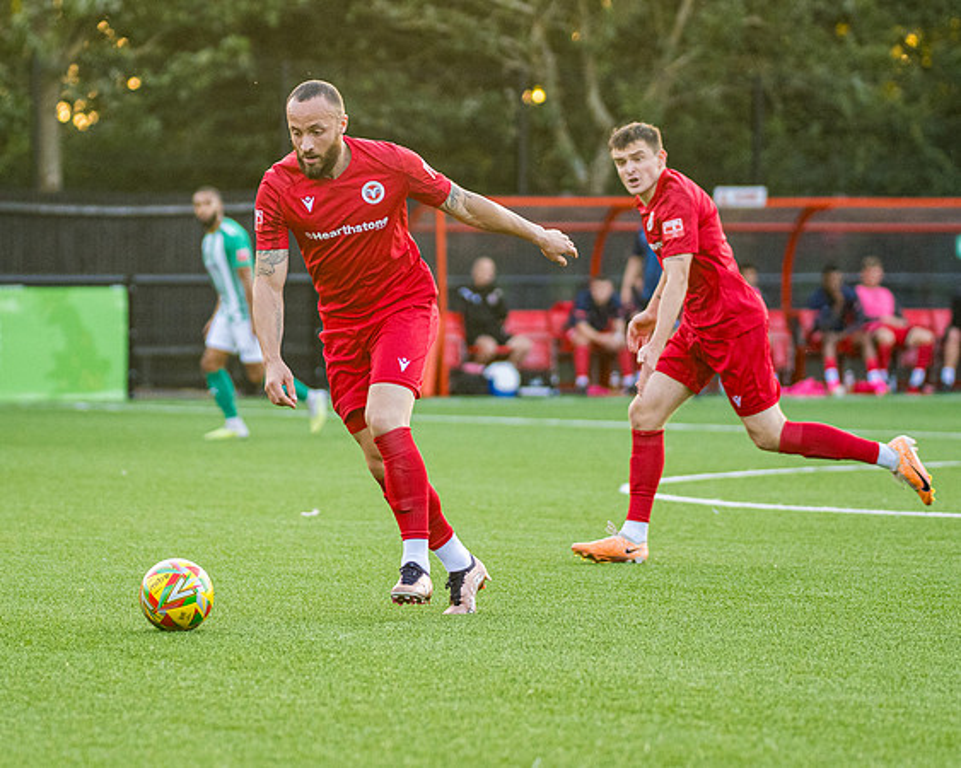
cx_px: 313
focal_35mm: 294
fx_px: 8352
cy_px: 384
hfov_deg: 6.6
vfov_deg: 5.3
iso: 1250
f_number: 2.8
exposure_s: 1/1250
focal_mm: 155
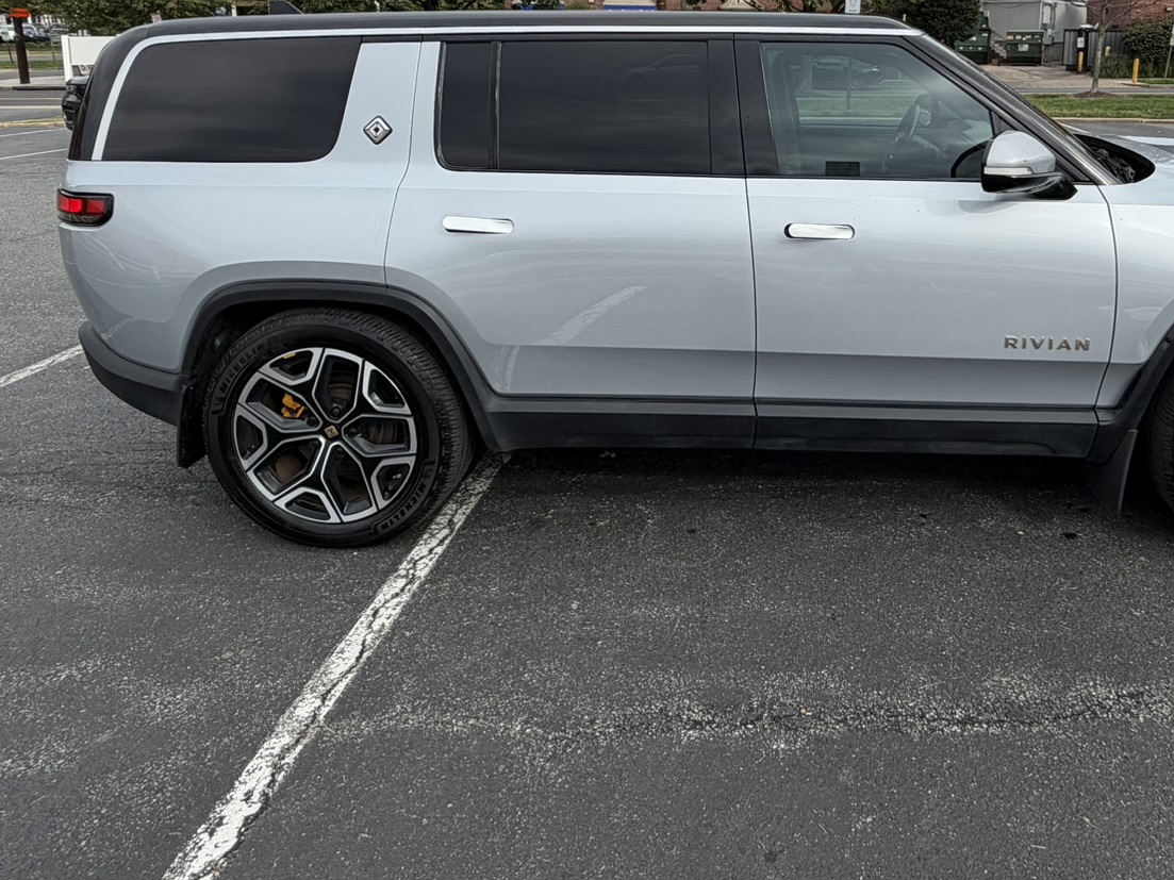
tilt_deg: -10.3
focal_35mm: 26
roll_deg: -0.1
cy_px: 195
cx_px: 809
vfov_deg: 50.3
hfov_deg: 65.0
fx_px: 882
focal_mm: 2.22
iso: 40
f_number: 2.2
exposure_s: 1/770
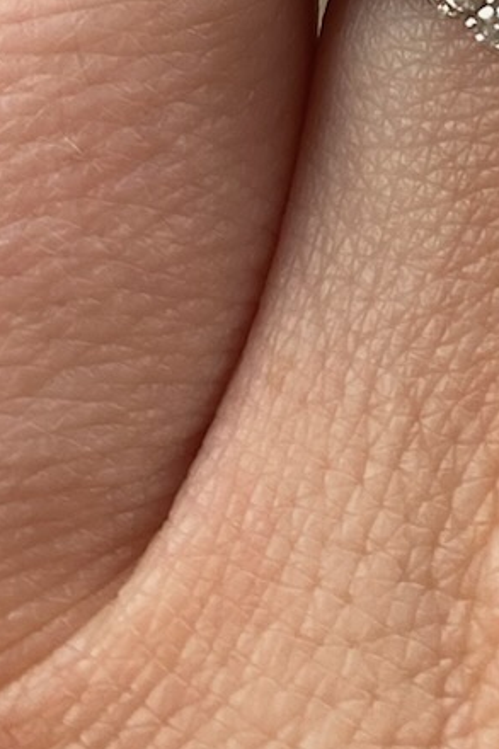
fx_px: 2518
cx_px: 676
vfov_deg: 14.3
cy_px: -712
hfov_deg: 11.0
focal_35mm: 121
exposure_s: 1/122
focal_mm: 4.25
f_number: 1.8
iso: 40
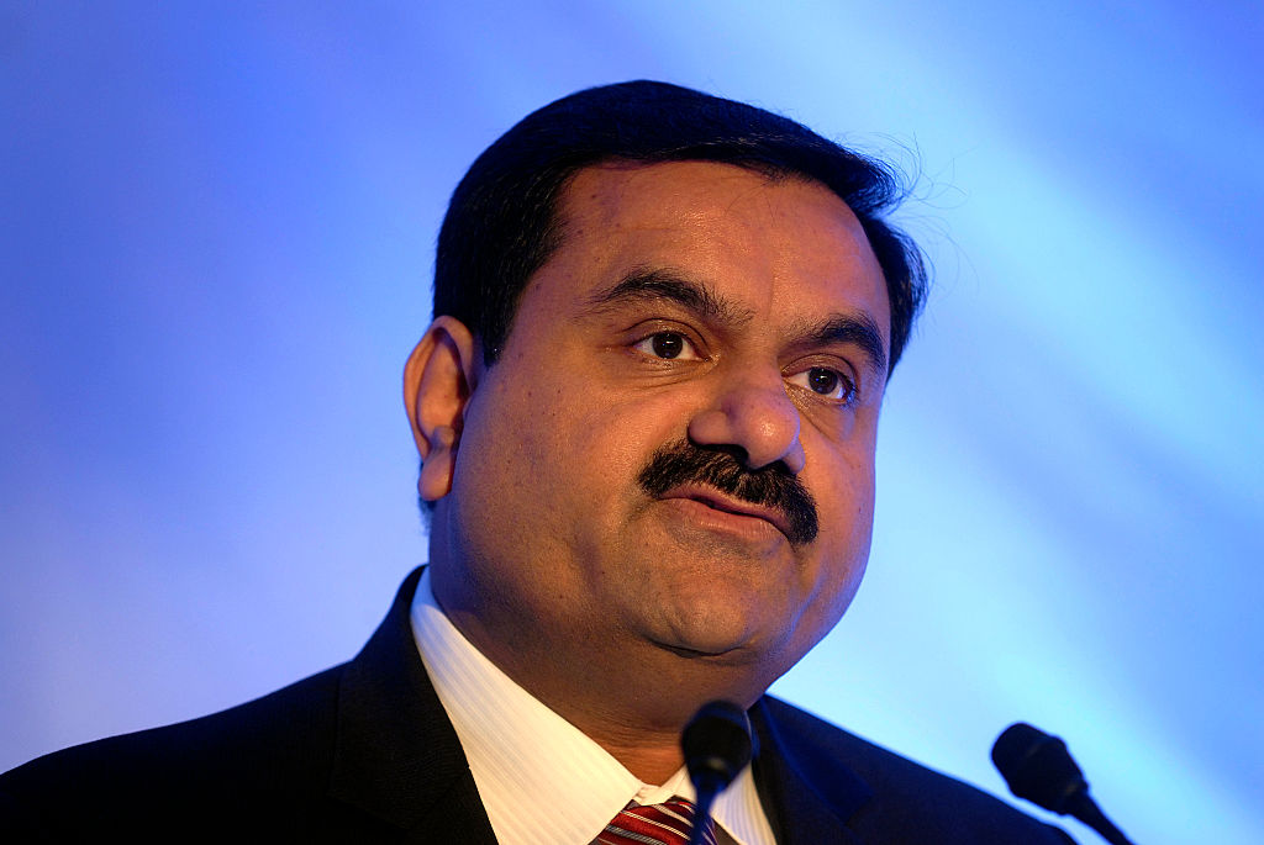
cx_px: 632
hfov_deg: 11.0
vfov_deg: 7.3
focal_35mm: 188
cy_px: 422
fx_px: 6590
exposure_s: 1/60
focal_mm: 125
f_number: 2.8
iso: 400
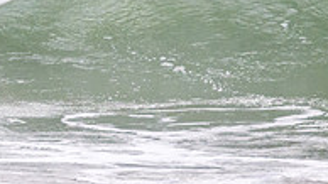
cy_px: -68
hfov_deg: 0.9
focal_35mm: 2504
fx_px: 21772
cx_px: -85
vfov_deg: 0.5
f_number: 11
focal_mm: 800
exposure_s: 1/2000
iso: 3600
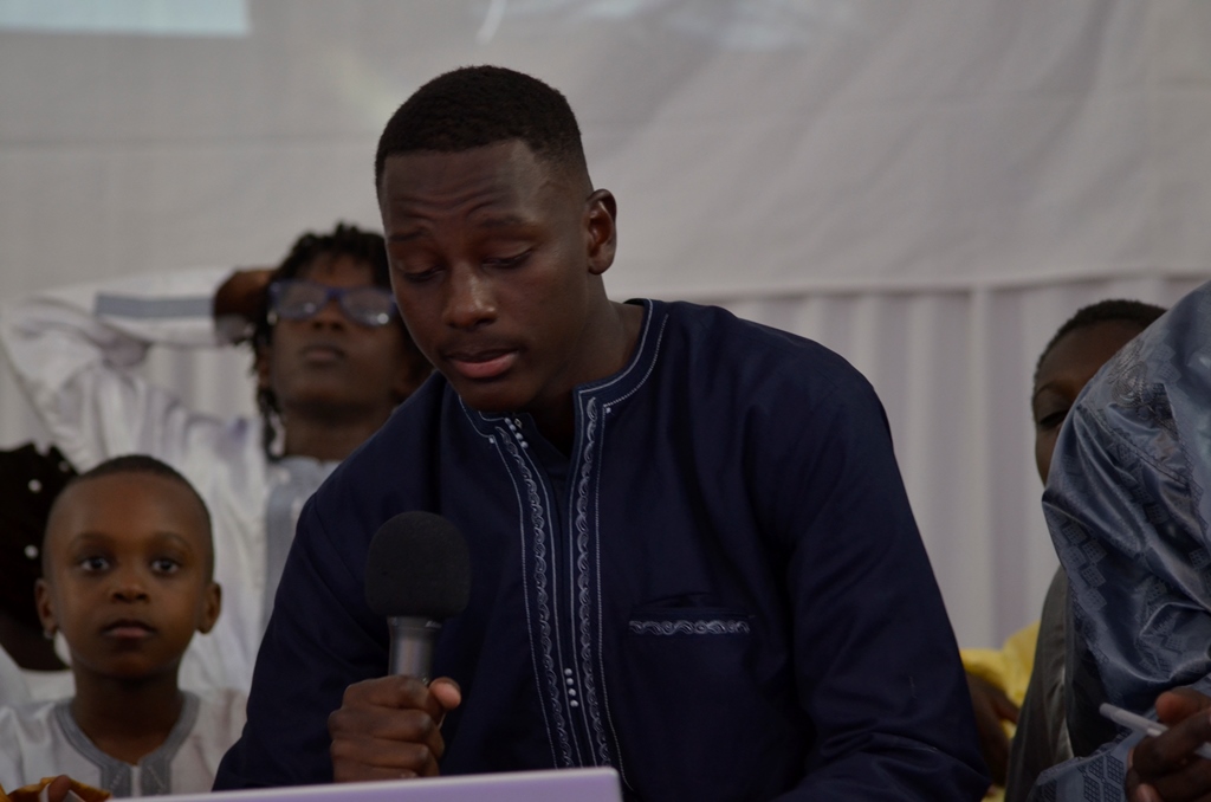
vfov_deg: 9.1
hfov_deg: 13.7
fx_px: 5035
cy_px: 401
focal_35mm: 150
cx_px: 606
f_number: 4
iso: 640
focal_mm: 100
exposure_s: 1/50
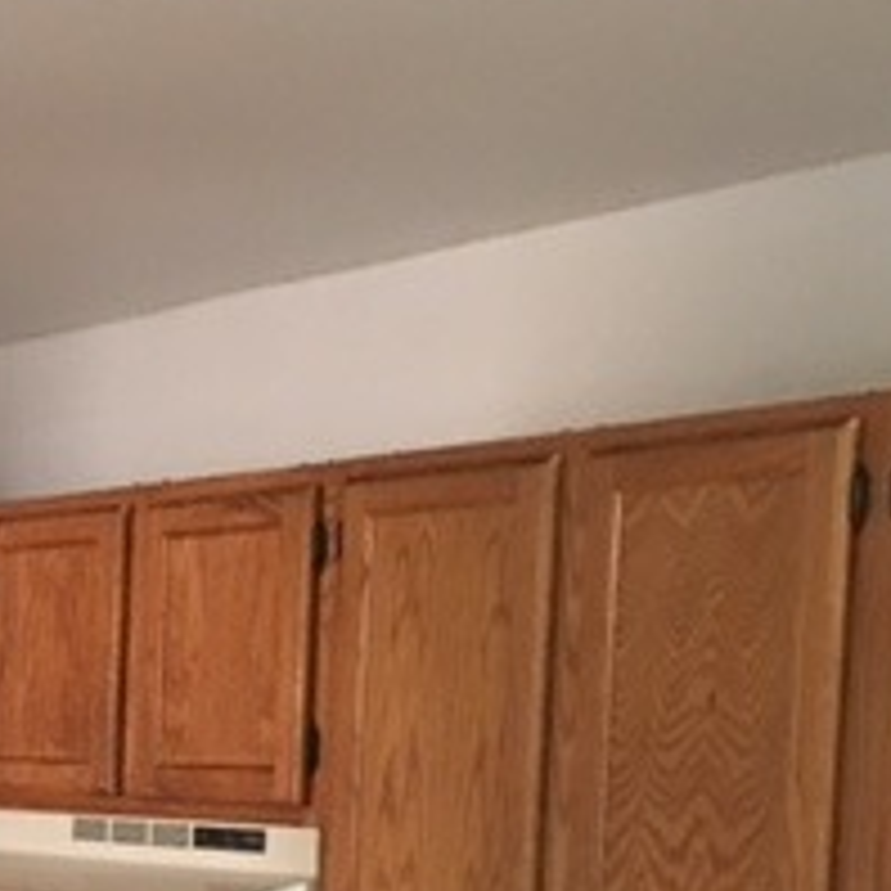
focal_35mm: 83
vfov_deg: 20.1
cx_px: -198
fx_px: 2417
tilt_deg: -3.6
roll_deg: -2.5
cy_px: 940
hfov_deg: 19.6
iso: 80
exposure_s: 1/4
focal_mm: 4.15
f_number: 2.2
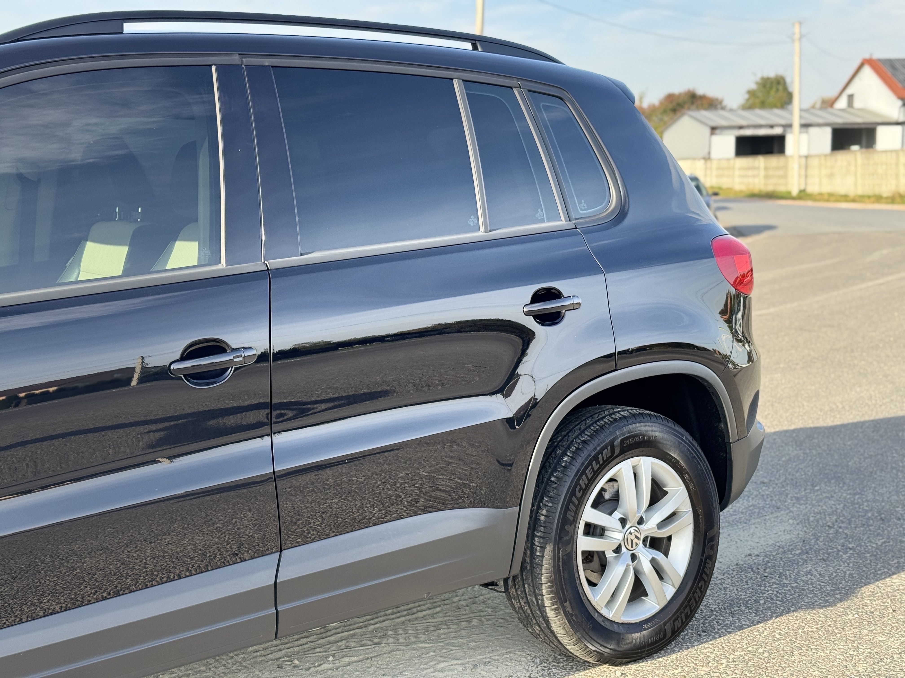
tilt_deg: -7.2
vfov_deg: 30.3
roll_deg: +0.0
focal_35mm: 48
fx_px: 1255
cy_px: 339
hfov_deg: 39.7
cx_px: 452
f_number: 1.78
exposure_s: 1/854
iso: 64
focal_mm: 6.76
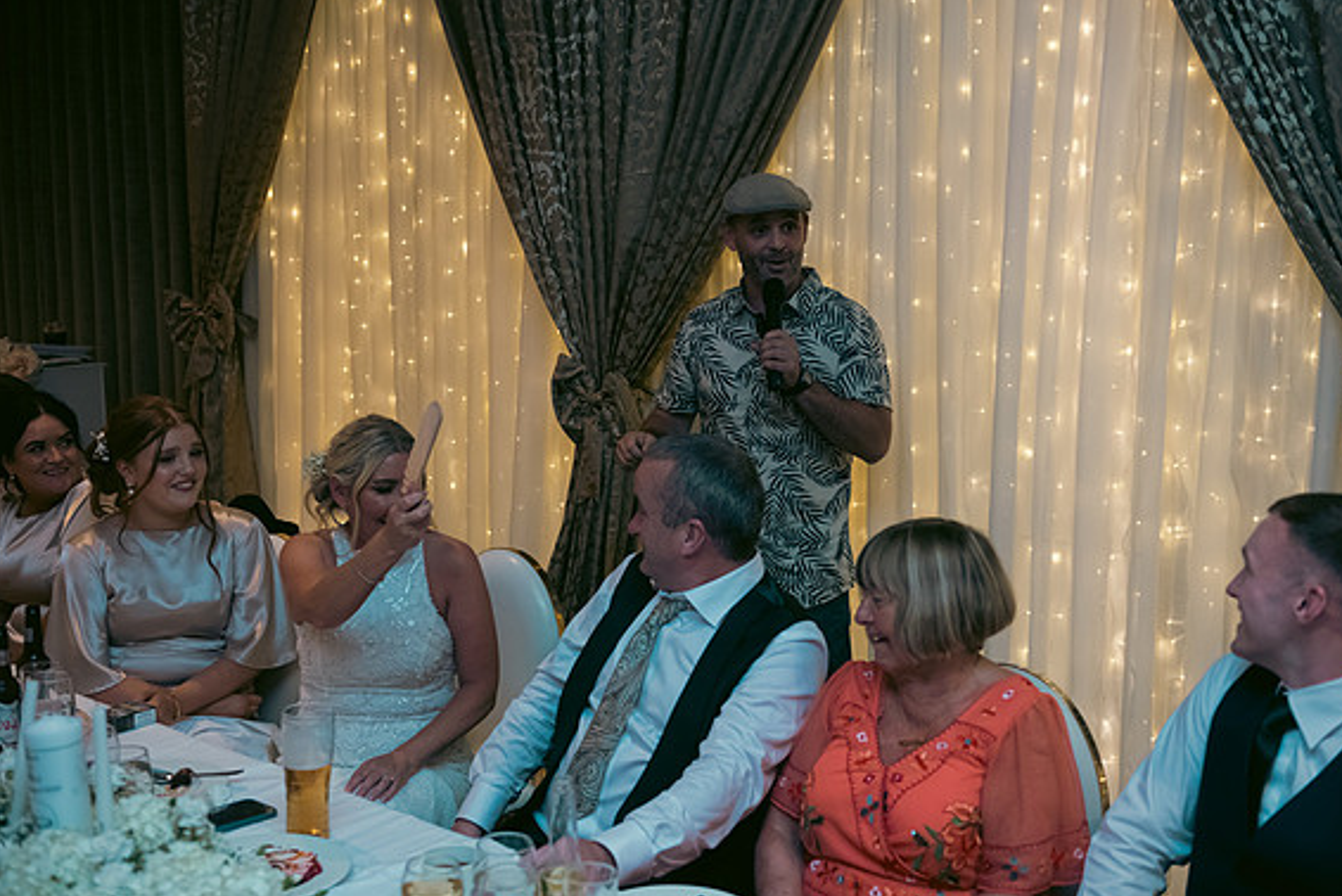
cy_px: 454
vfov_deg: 32.7
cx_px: 680
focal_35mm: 41
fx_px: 1529
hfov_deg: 47.4
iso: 800
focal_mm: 40
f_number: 3.5
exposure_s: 1/160
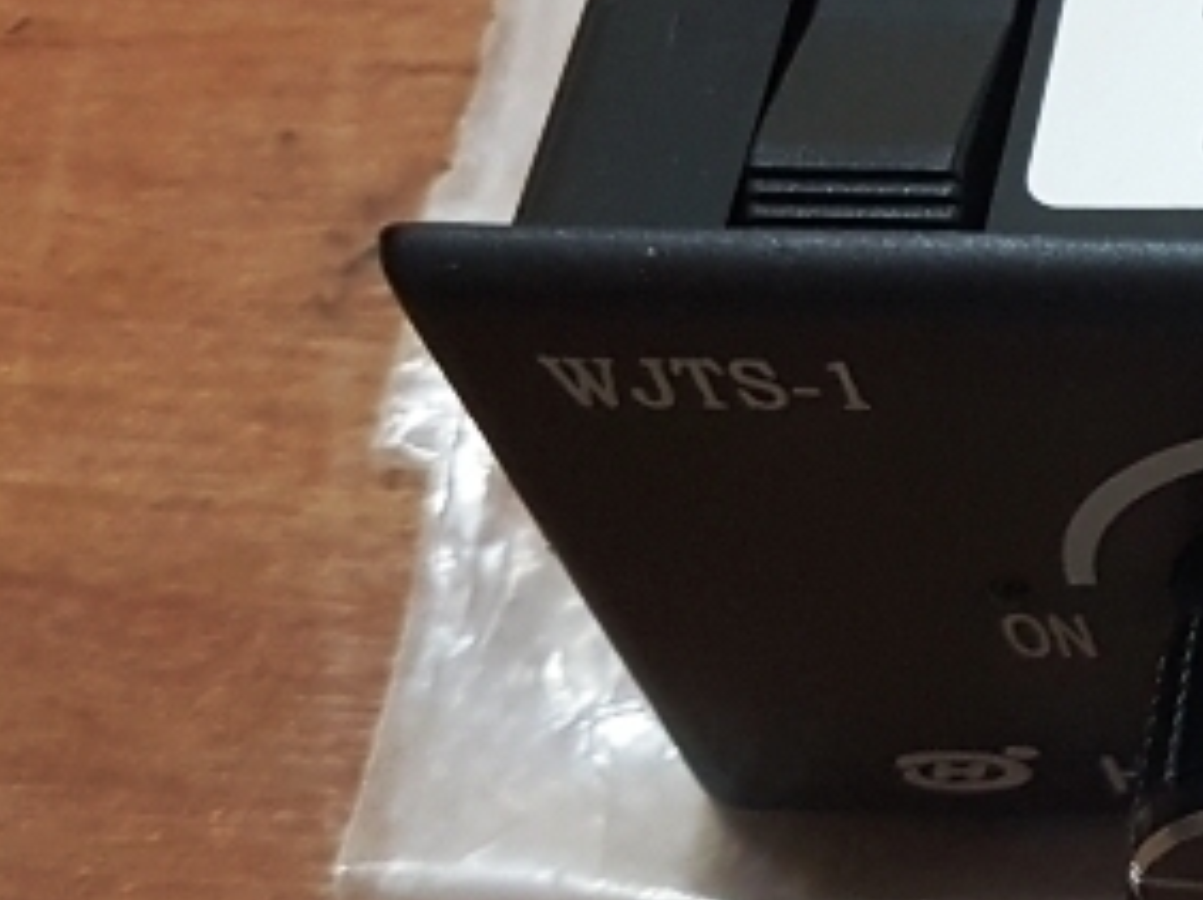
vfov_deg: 15.7
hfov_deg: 18.5
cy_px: 94
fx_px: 3229
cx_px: 1839
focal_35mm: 93
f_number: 1.7
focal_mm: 4.2
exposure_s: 1/50
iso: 200
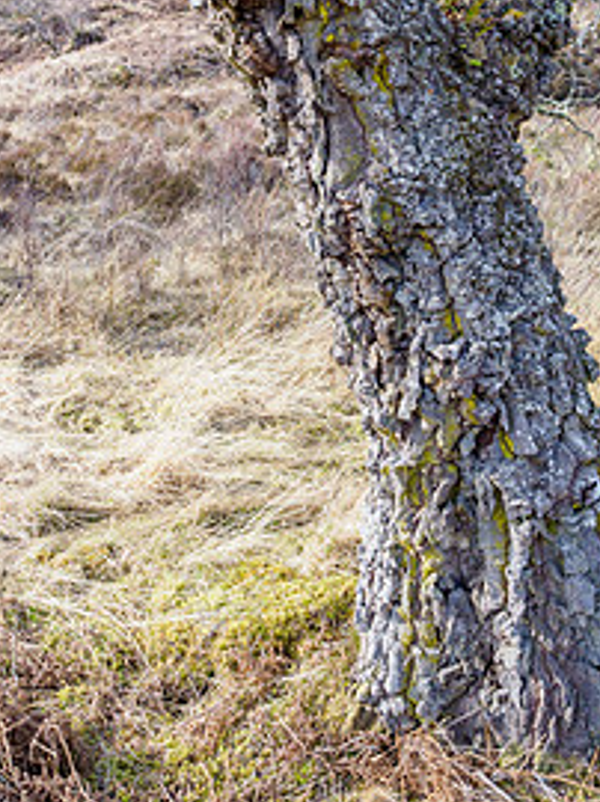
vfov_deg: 36.7
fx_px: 1157
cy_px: 140
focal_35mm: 50
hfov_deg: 28.9
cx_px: 400
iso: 200
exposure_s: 1/400
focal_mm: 15
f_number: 2.8
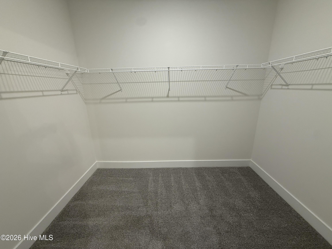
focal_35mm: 14
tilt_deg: -14.8
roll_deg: +1.0
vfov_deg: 85.7
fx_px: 134
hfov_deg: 102.1
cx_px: 166
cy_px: 124
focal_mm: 2.22
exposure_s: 1/60
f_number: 2.2
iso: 200
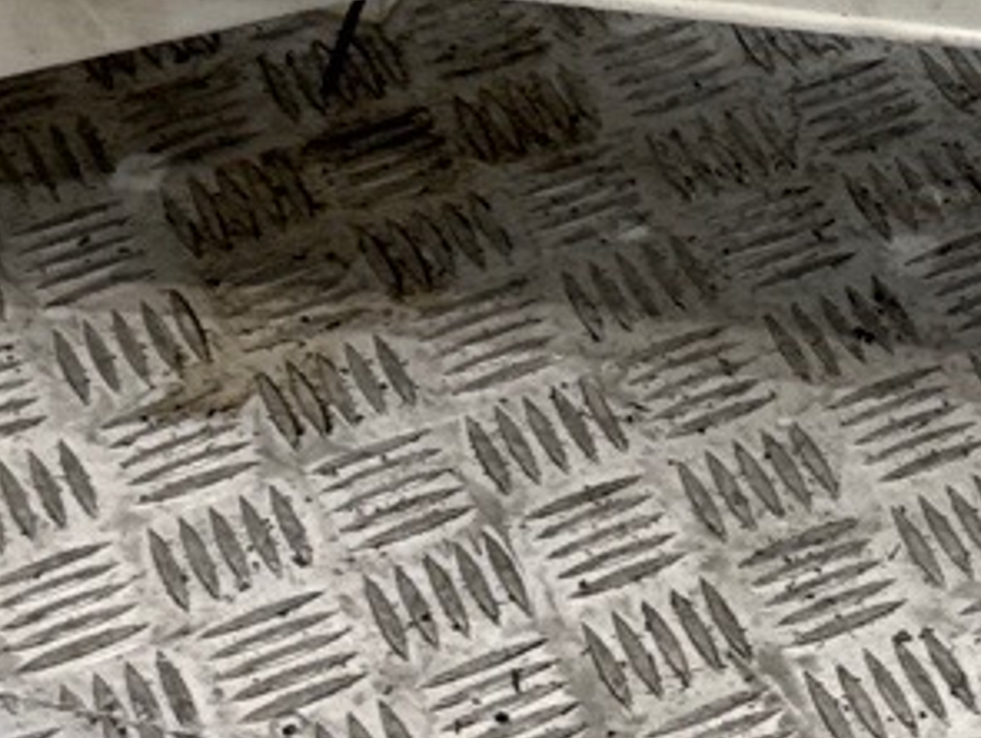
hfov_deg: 12.2
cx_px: 1370
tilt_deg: -35.9
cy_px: -246
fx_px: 4426
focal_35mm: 156
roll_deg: -2.2
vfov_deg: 9.4
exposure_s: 1/226
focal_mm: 6.76
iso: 64
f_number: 1.78
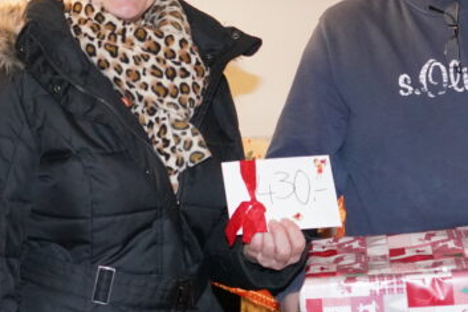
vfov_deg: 13.4
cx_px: 146
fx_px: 1325
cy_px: 126
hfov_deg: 19.9
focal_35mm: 102
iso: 6400
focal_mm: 30
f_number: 4
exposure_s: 1/160
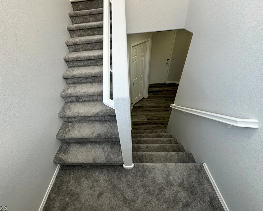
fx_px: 117
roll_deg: +6.8
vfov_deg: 84.0
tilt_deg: -40.6
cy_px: 104
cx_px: 121
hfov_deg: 96.6
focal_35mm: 15
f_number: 2.2
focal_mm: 2.22
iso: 50
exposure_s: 1/120
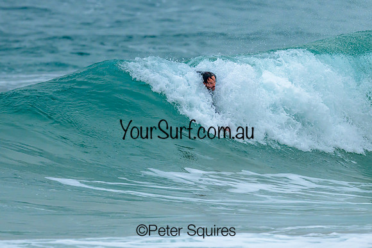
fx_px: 11373
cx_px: 218
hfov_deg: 1.9
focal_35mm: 1100
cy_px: 83
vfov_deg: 1.3
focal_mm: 800
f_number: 6.3
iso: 1000
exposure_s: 1/2000
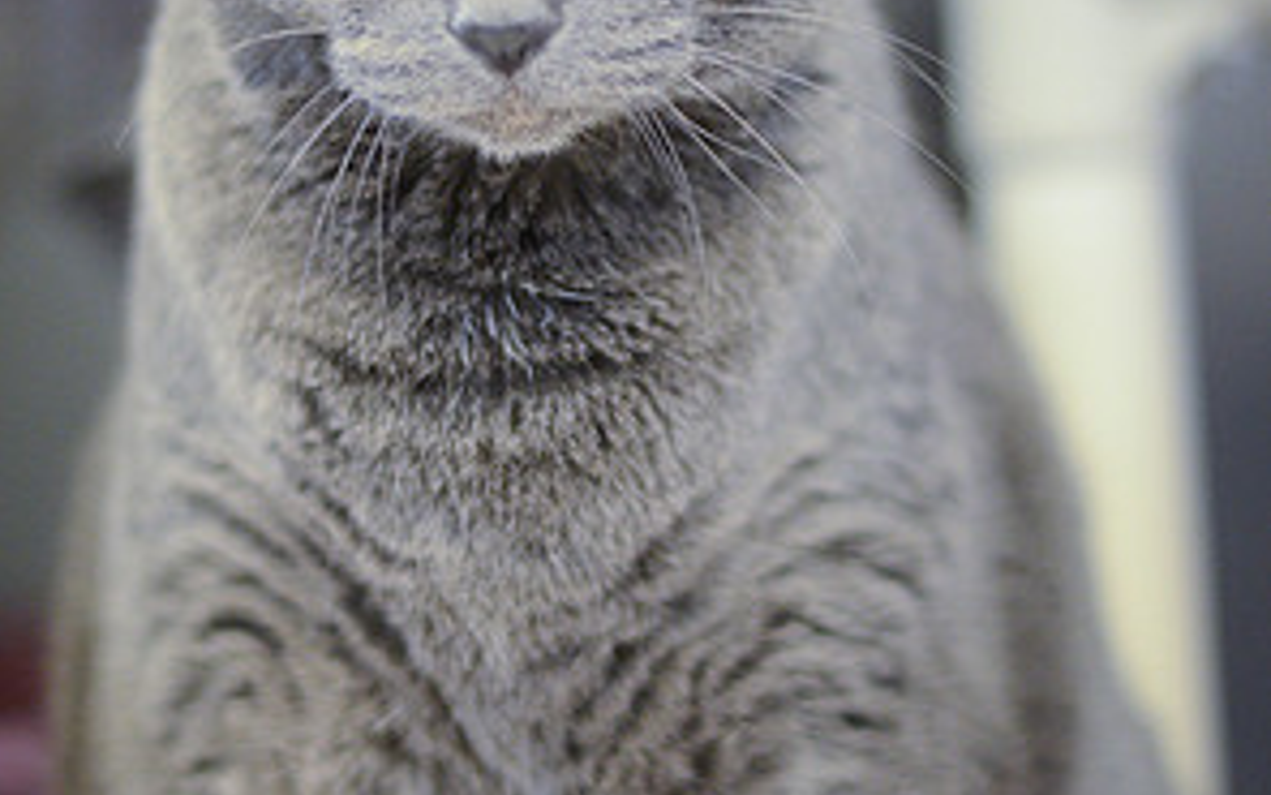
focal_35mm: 116
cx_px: 636
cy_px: 262
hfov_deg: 18.0
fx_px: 4018
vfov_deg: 11.3
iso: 2000
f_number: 1.6
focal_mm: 50
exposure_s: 1/100
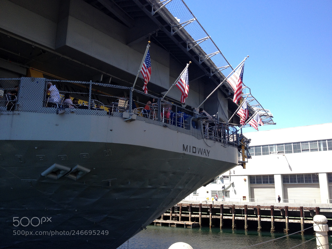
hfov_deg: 52.6
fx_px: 336
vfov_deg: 40.7
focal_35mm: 35
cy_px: 124
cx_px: 166
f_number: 2.4
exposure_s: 1/620
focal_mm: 4.28
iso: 50
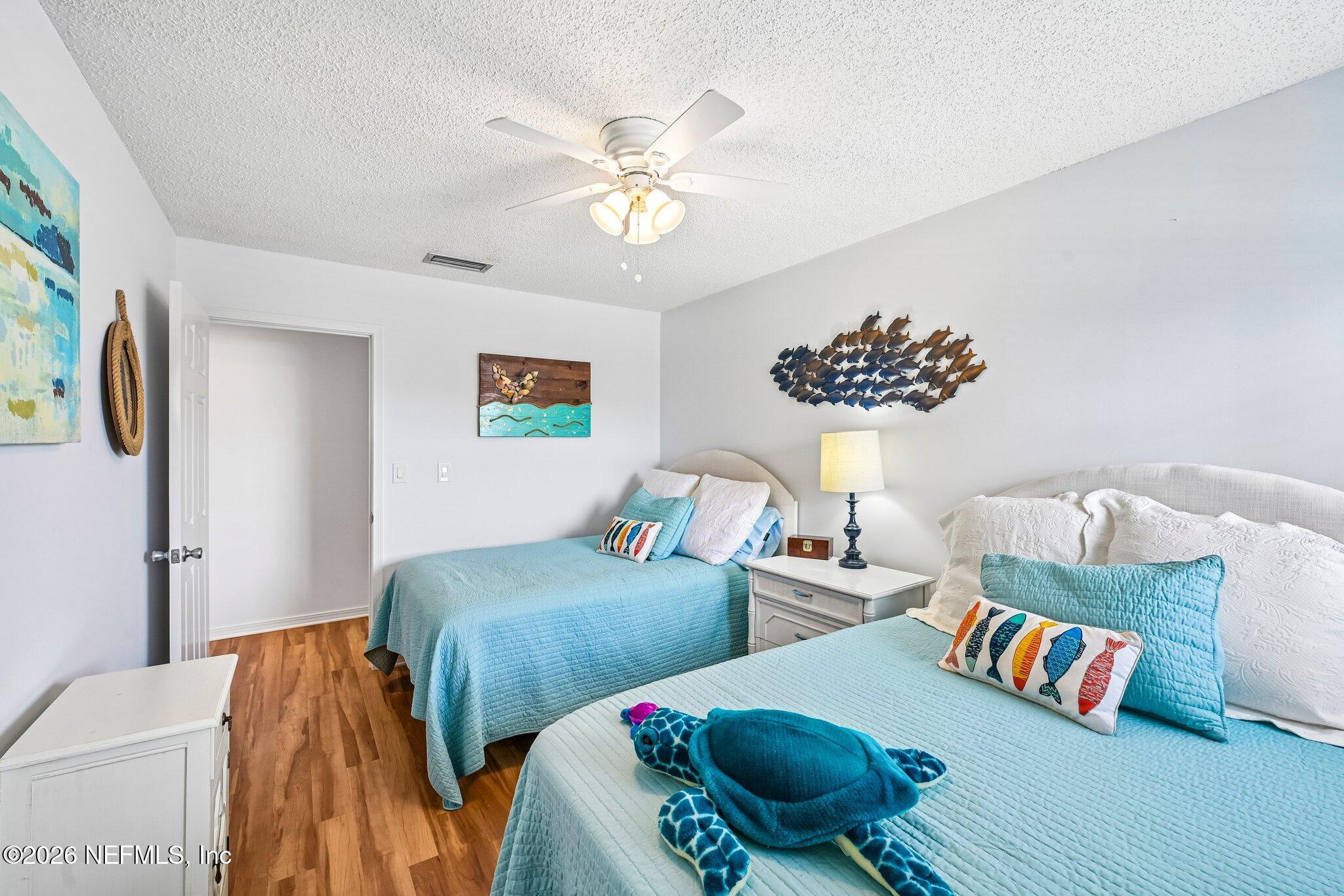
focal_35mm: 15
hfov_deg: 100.4
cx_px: 672
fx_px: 560
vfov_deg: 77.3
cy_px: 448
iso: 360
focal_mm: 15
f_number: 8
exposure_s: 1/15
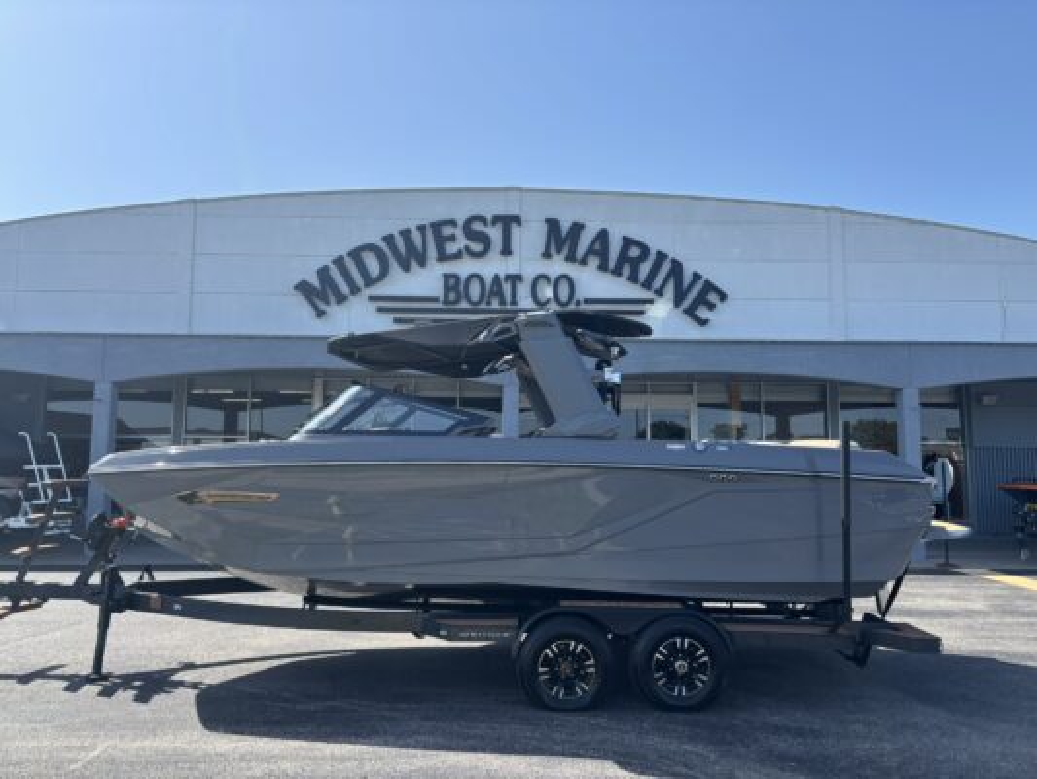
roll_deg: -0.3
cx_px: 518
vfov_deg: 53.1
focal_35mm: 26
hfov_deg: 67.3
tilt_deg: +5.7
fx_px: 779
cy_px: 390
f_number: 1.6
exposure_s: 1/2062
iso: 50
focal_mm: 5.96
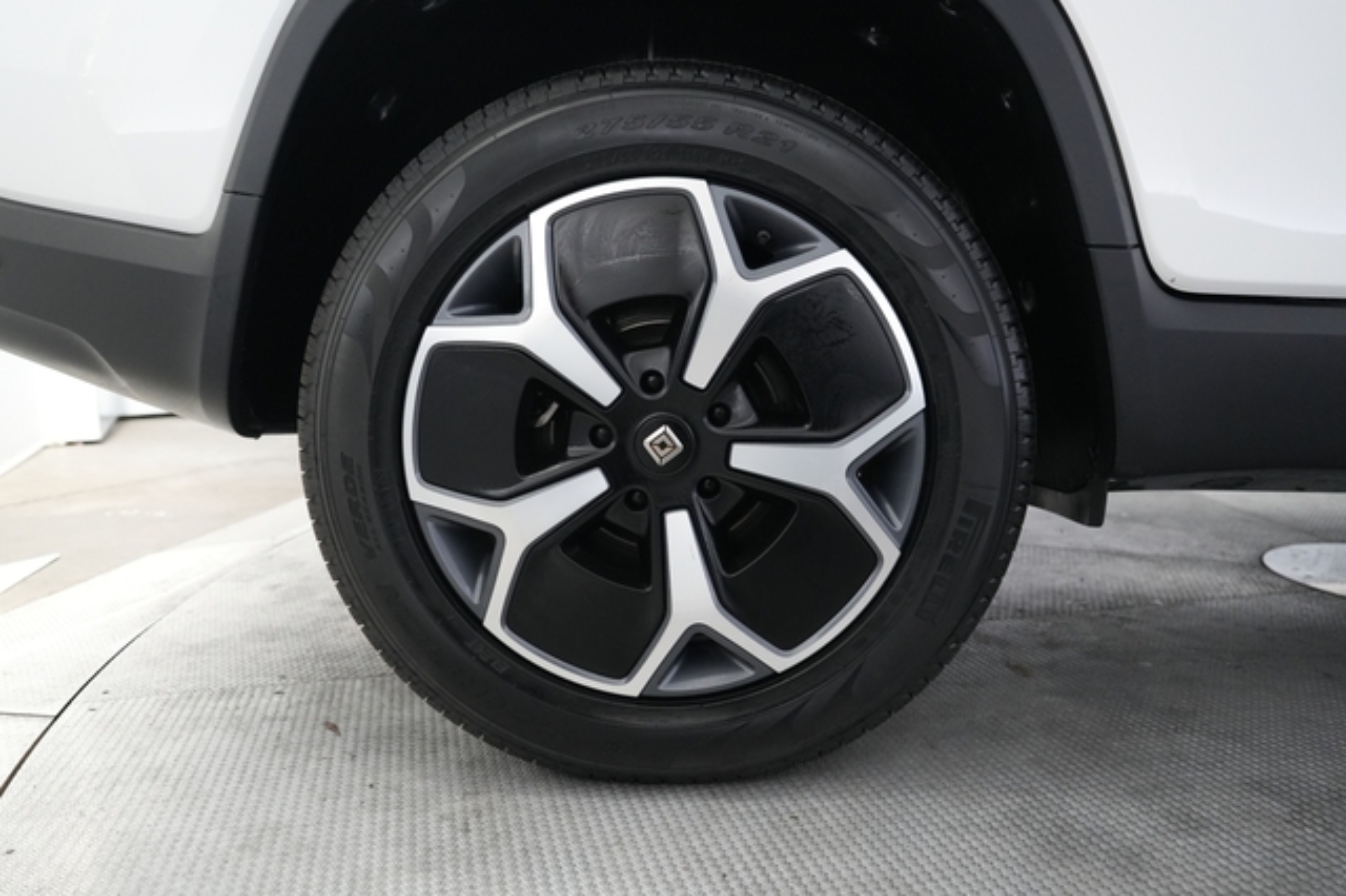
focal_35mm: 25
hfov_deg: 71.5
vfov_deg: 51.2
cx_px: 673
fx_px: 934
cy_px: 448
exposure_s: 1/160
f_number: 2.8
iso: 5000
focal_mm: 25
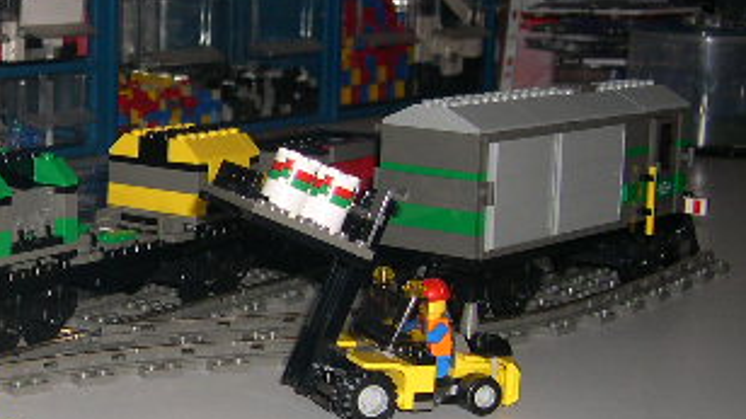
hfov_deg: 23.6
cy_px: 240
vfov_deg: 14.0
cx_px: -22
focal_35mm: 86
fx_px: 1701
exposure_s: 1/60
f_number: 2.8
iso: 100
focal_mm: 8
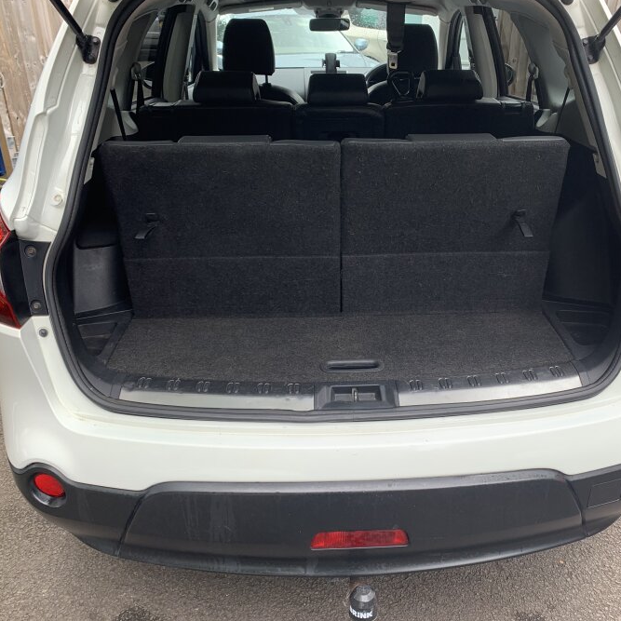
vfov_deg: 52.5
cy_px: 311
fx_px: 629
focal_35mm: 31
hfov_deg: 52.3
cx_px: 358
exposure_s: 1/124
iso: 25
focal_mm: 4.25
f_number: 1.8
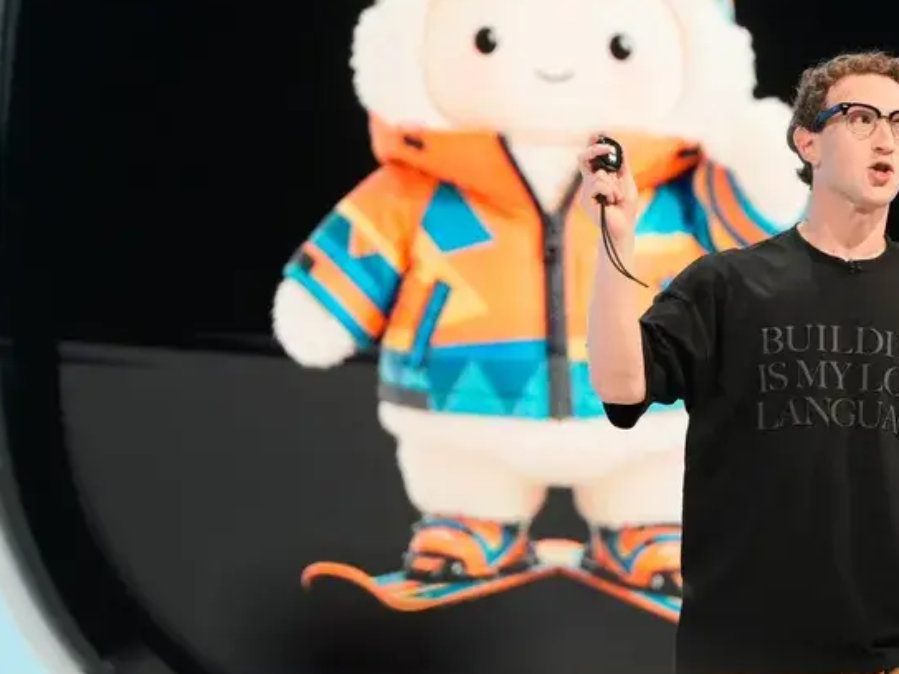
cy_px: 198
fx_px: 8830
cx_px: 684
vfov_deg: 4.4
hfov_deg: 5.8
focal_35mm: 340
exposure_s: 1/400
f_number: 2.8
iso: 1600
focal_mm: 188
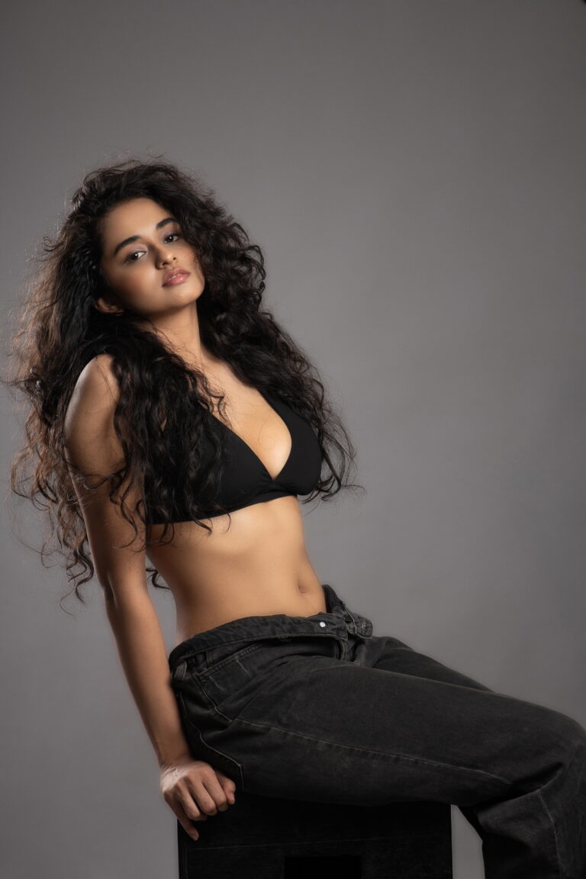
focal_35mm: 105
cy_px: 440
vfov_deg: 19.5
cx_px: 293
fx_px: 2564
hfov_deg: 13.0
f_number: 9
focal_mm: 105
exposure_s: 1/160
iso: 100
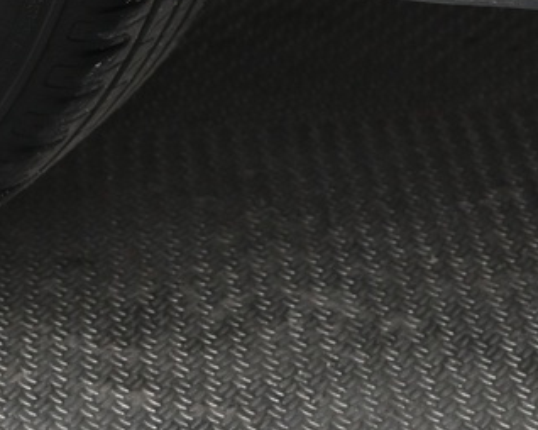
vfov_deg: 8.1
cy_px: -462
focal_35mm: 182
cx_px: 382
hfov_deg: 10.6
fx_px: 2896
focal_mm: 38
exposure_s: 1/50
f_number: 4
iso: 2000
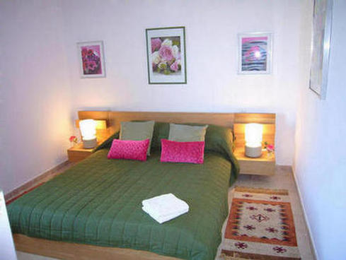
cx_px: 173
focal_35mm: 28
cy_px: 130
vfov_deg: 49.8
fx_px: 280
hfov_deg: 63.4
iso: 100
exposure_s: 1/13
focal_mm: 4.6
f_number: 2.8
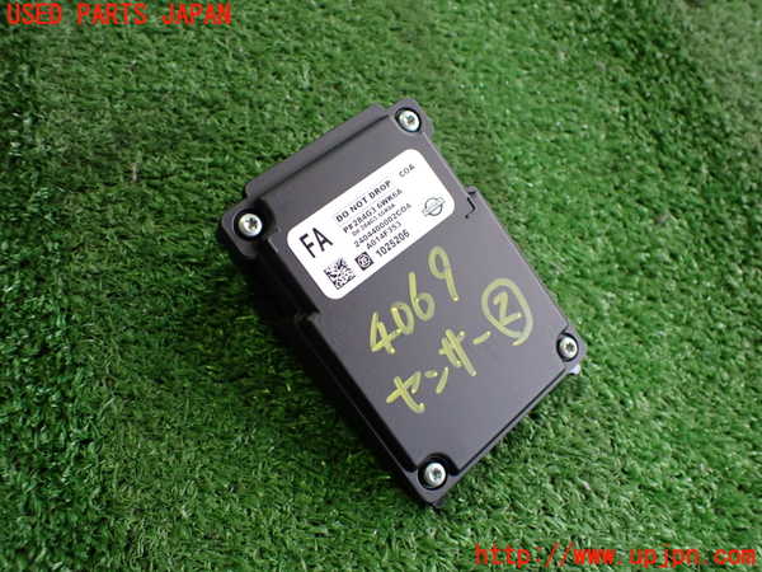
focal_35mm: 30
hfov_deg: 60.0
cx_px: 381
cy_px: 286
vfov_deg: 46.8
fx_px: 660
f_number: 2.3
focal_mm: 5.4
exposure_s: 1/125
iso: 640
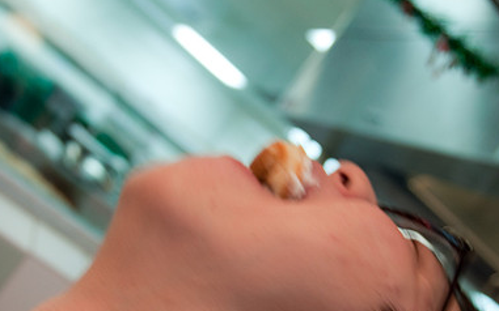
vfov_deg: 20.7
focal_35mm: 63
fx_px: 854
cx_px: 225
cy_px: 195
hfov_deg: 32.6
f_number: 4.5
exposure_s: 1/20
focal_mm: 27
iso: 200
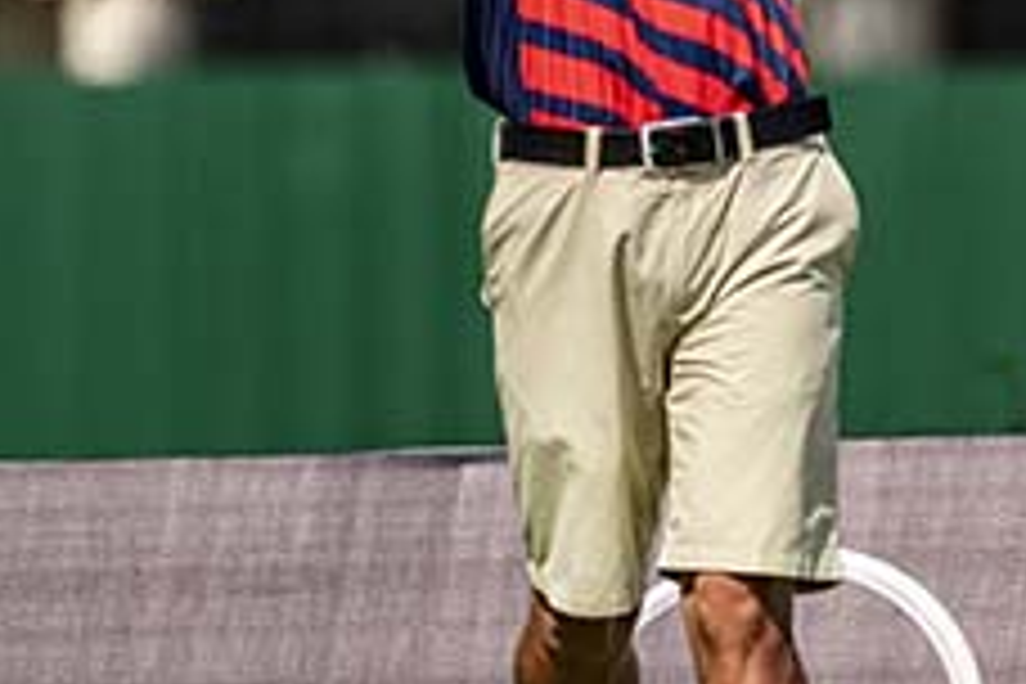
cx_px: -513
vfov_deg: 0.8
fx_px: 47933
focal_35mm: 1682
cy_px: -166
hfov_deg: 1.2
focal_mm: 400
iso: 450
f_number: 5.6
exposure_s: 1/4000
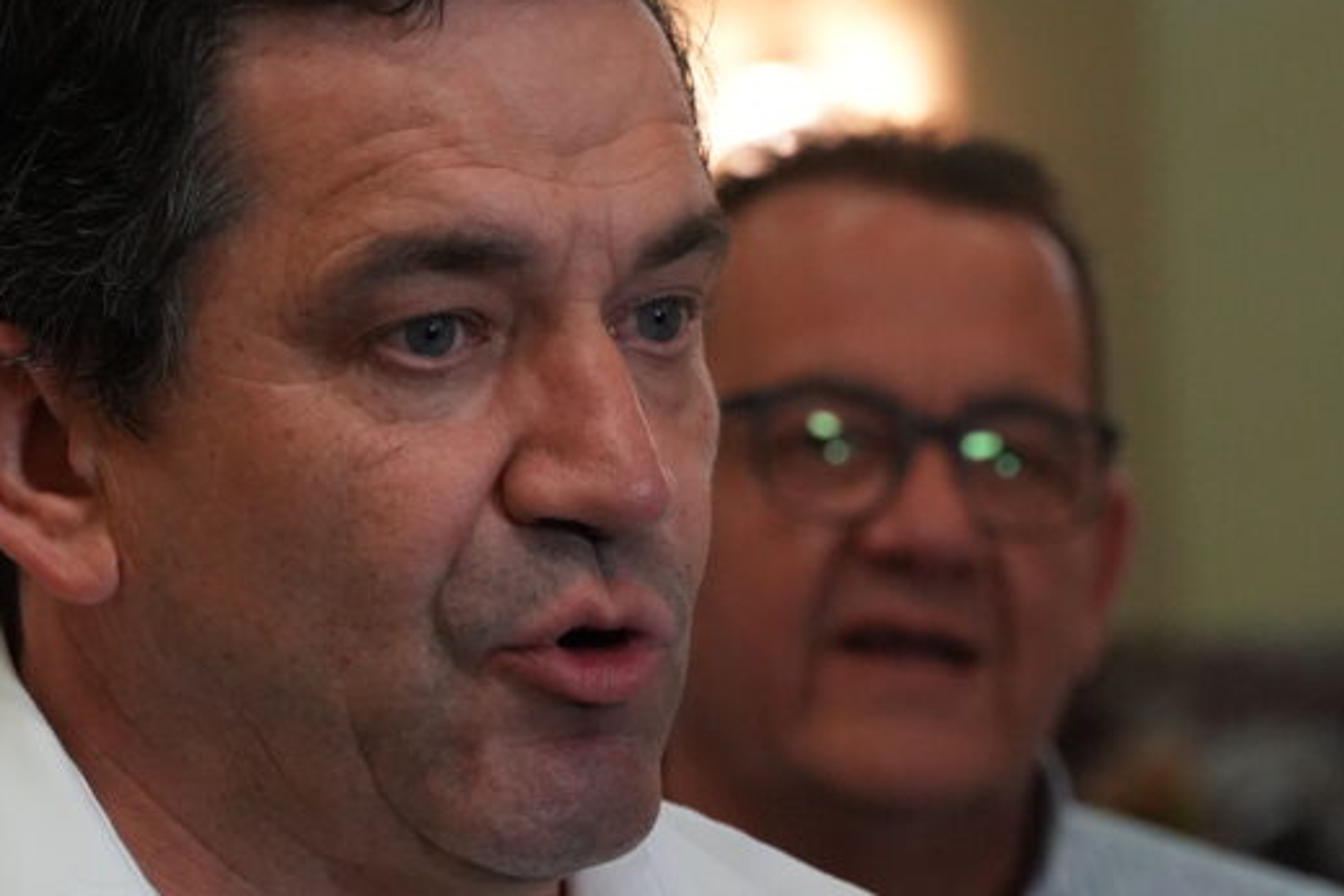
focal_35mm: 293
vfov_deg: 4.7
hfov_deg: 7.0
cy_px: 537
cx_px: 471
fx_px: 10937
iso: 3200
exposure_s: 1/125
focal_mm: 99
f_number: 5.6
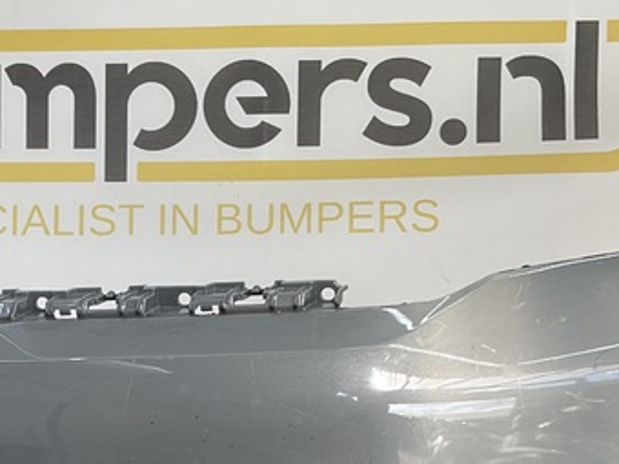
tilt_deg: -7.2
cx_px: 126
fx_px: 1538
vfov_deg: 16.6
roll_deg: -1.5
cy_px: 531
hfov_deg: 22.5
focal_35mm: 86
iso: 16
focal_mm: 3
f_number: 1.8
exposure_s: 1/211
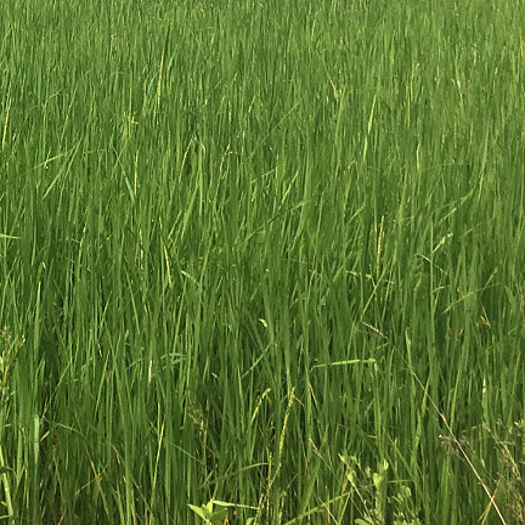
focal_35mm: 95
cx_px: -151
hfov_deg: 17.2
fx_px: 1630
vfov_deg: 17.1
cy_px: -182
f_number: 2.2
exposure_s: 1/1241
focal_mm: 4.15
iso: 25
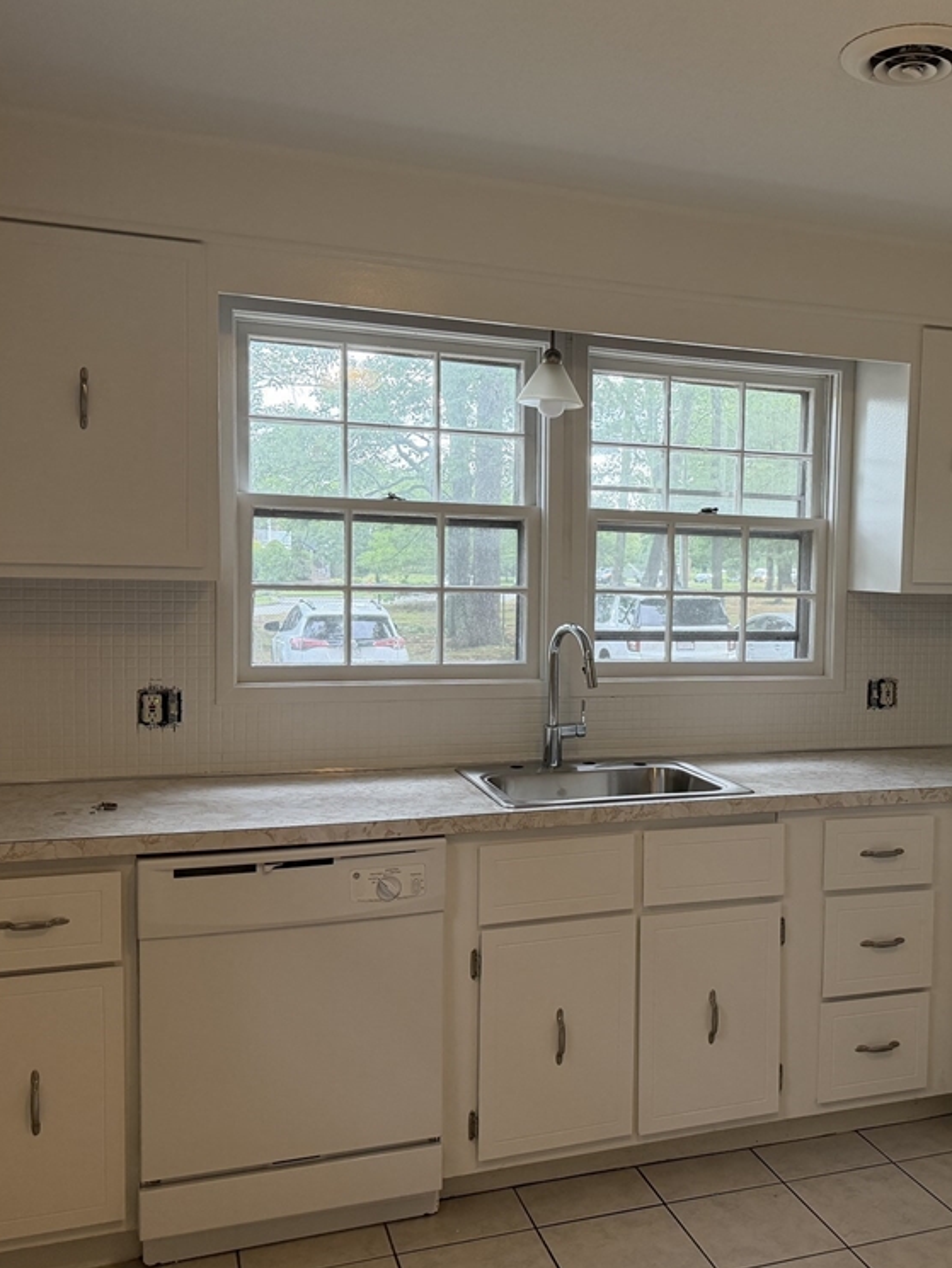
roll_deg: -1.3
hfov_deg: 42.0
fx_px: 1210
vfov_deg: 55.3
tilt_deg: -2.1
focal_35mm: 33
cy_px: 635
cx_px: 683
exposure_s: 1/120
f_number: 1.78
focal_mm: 6.76
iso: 250
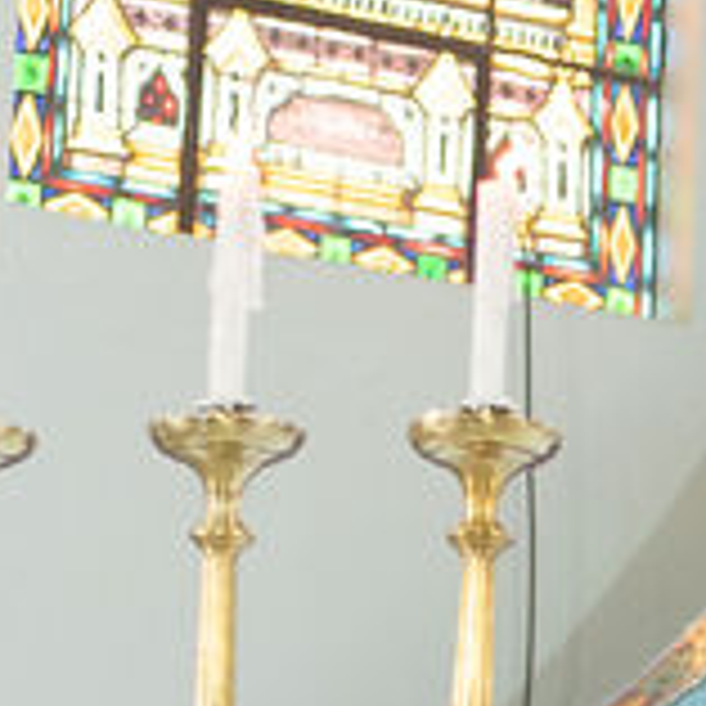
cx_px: 1754
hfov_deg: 5.7
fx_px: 6761
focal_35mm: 293
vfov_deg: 6.0
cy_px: 488
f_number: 2.8
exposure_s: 1/160
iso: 640
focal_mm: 35
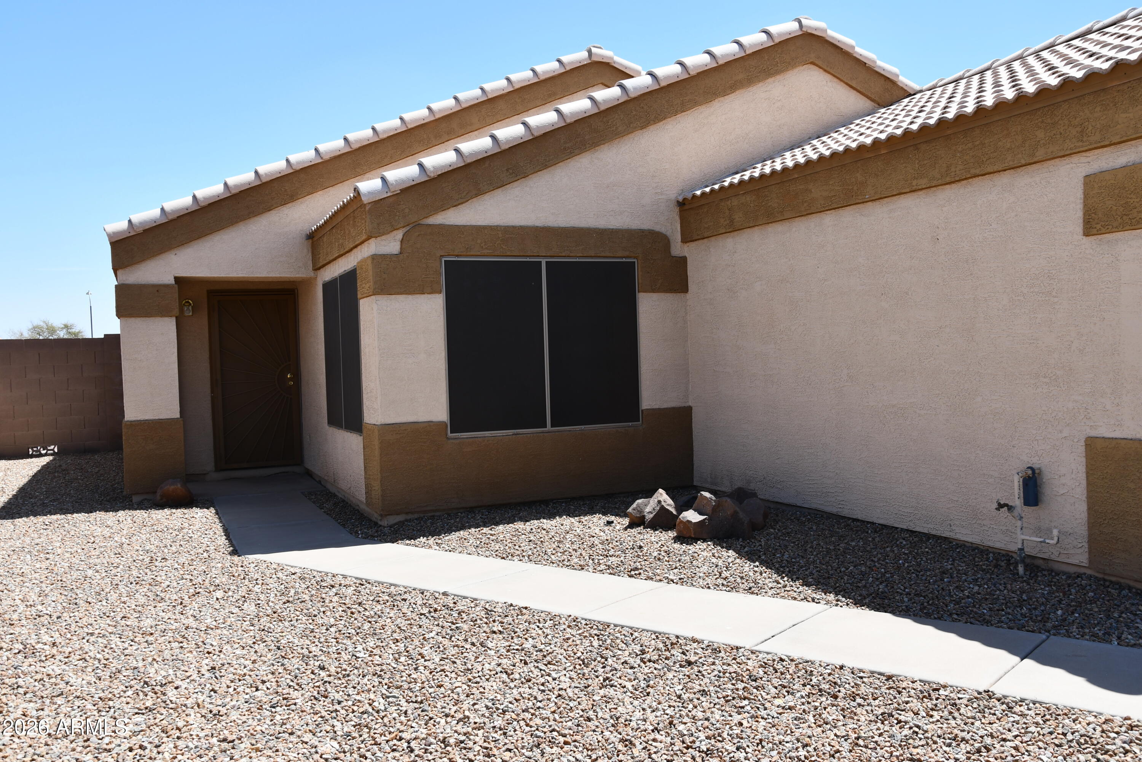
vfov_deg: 42.3
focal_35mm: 31
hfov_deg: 60.3
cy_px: 381
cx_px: 571
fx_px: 983
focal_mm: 21
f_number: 8
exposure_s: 1/250
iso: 100
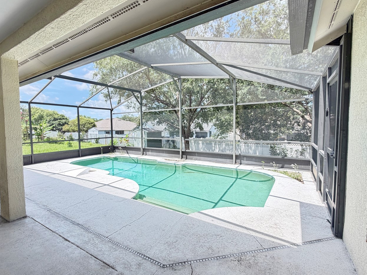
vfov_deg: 71.6
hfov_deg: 87.6
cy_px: 137
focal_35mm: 18
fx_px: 191
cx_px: 170
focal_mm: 2.22
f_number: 2.2
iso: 50
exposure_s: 1/172
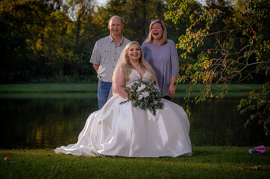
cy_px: 90
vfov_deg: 14.8
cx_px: 135
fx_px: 690
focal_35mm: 92
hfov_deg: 22.2
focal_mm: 92
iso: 125
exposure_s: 1/160
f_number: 5
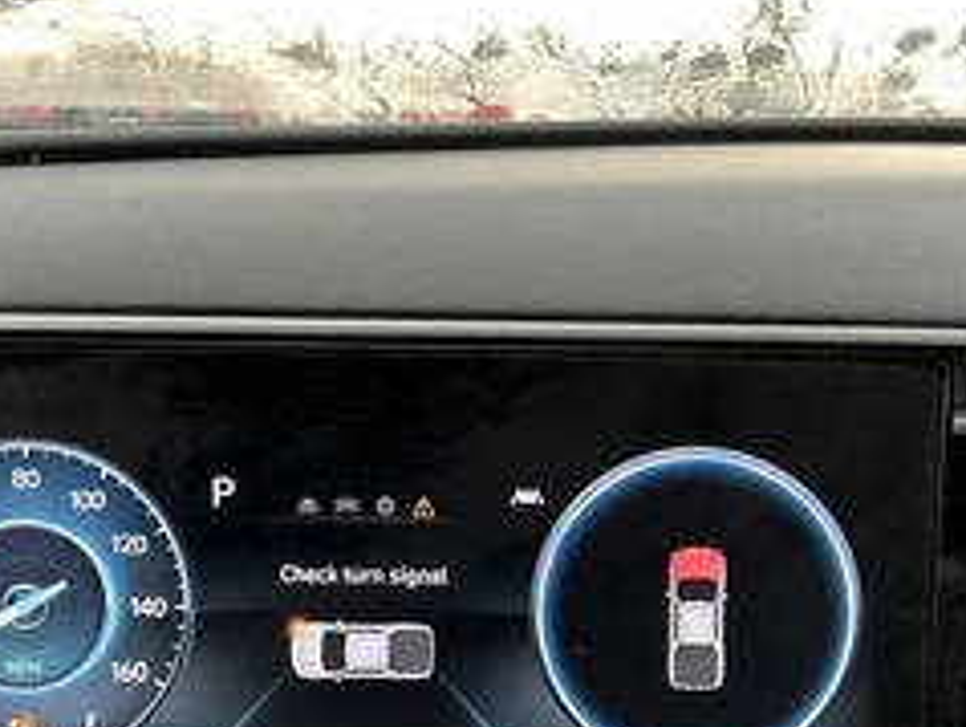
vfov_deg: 30.4
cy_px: 552
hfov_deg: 40.4
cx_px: 434
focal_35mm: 47
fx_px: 1313
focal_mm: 3
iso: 64
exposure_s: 1/100
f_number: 1.8
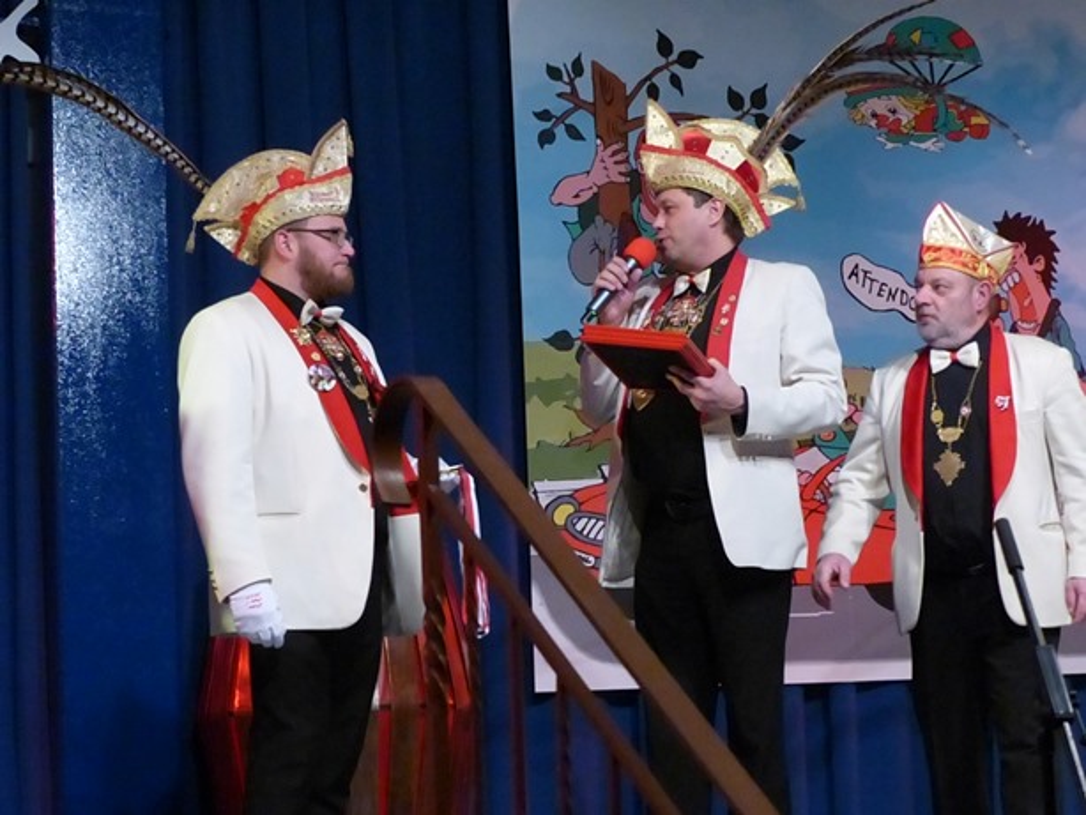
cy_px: 408
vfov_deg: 15.7
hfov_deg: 20.9
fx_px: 2950
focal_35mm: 94
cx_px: 543
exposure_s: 1/125
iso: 1600
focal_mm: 16.9
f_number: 4
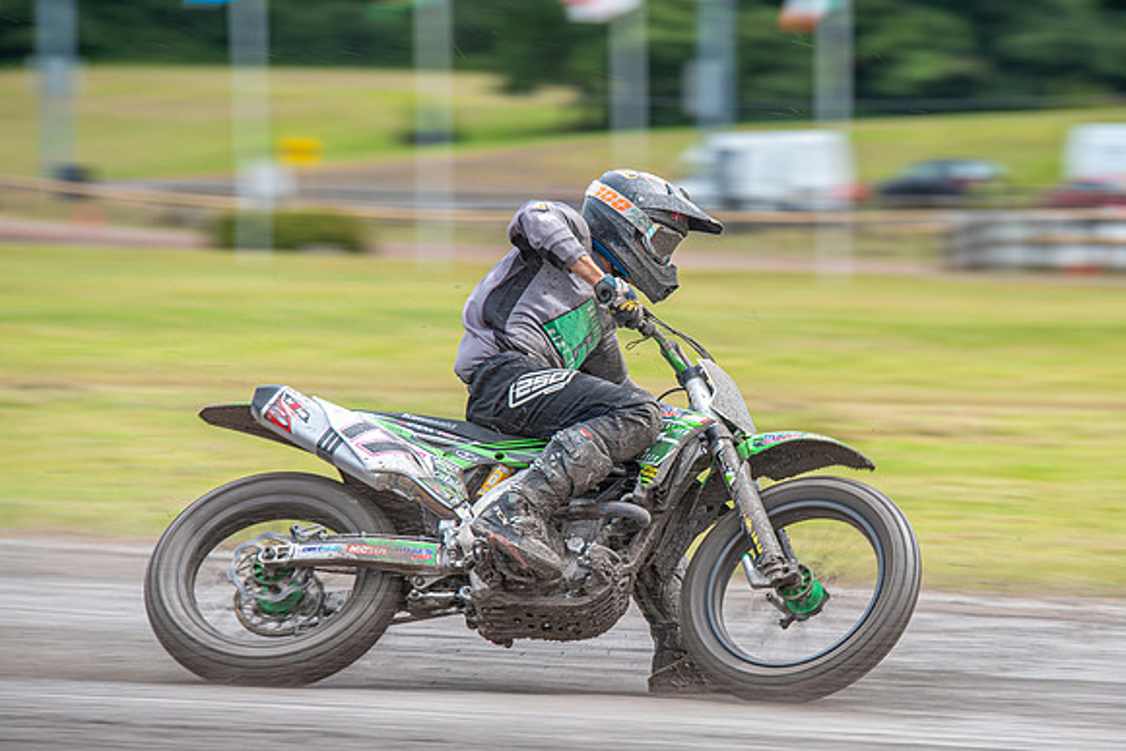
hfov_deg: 7.0
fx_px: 9137
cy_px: 455
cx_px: 777
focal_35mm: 292
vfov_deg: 4.7
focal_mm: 200
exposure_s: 1/250
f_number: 5
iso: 160
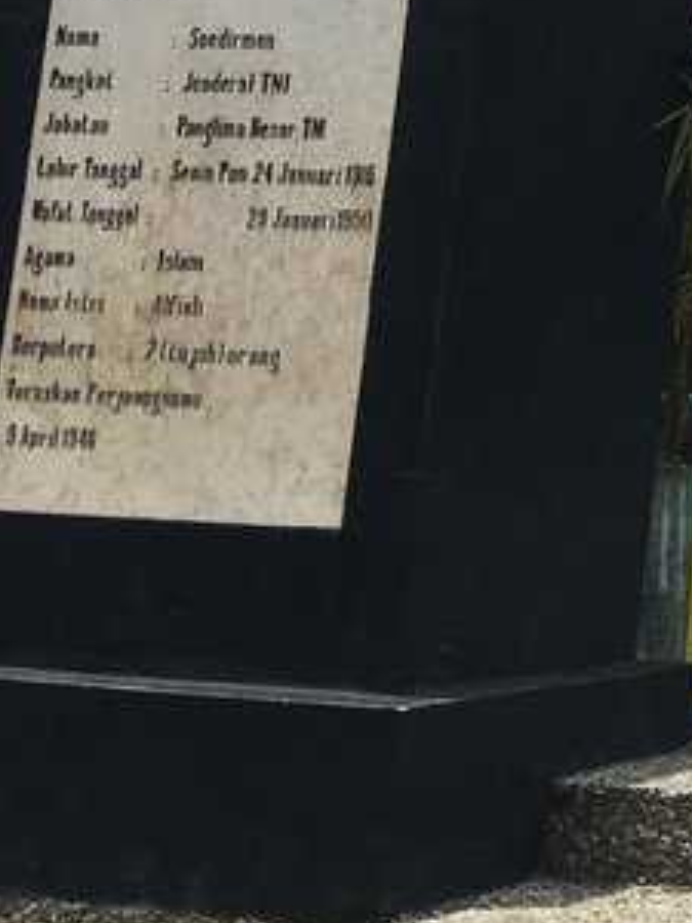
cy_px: -191
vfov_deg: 16.3
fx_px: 3092
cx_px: 1645
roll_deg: -1.9
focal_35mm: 116
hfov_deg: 10.9
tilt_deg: +10.9
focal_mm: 4.15
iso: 25
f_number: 2.2
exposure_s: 1/2959
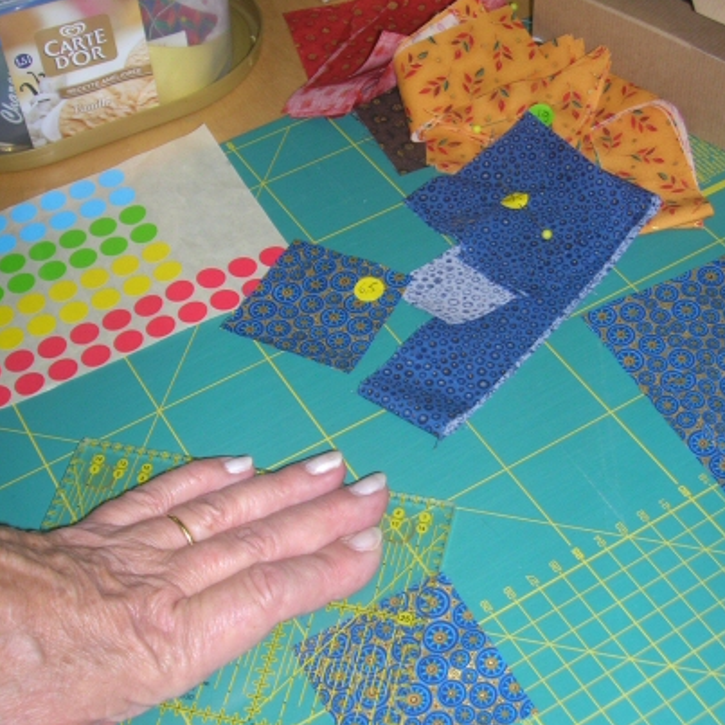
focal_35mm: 50
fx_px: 1185
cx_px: 403
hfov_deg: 34.0
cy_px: 425
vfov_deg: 33.9
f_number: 3
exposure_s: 1/60.1
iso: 50
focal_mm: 6.4
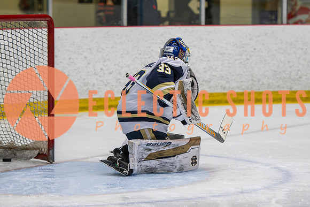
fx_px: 1914
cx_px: 178
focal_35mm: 222
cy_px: 79
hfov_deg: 9.3
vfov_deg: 6.2
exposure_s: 1/640
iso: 2000
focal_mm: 135
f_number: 3.2
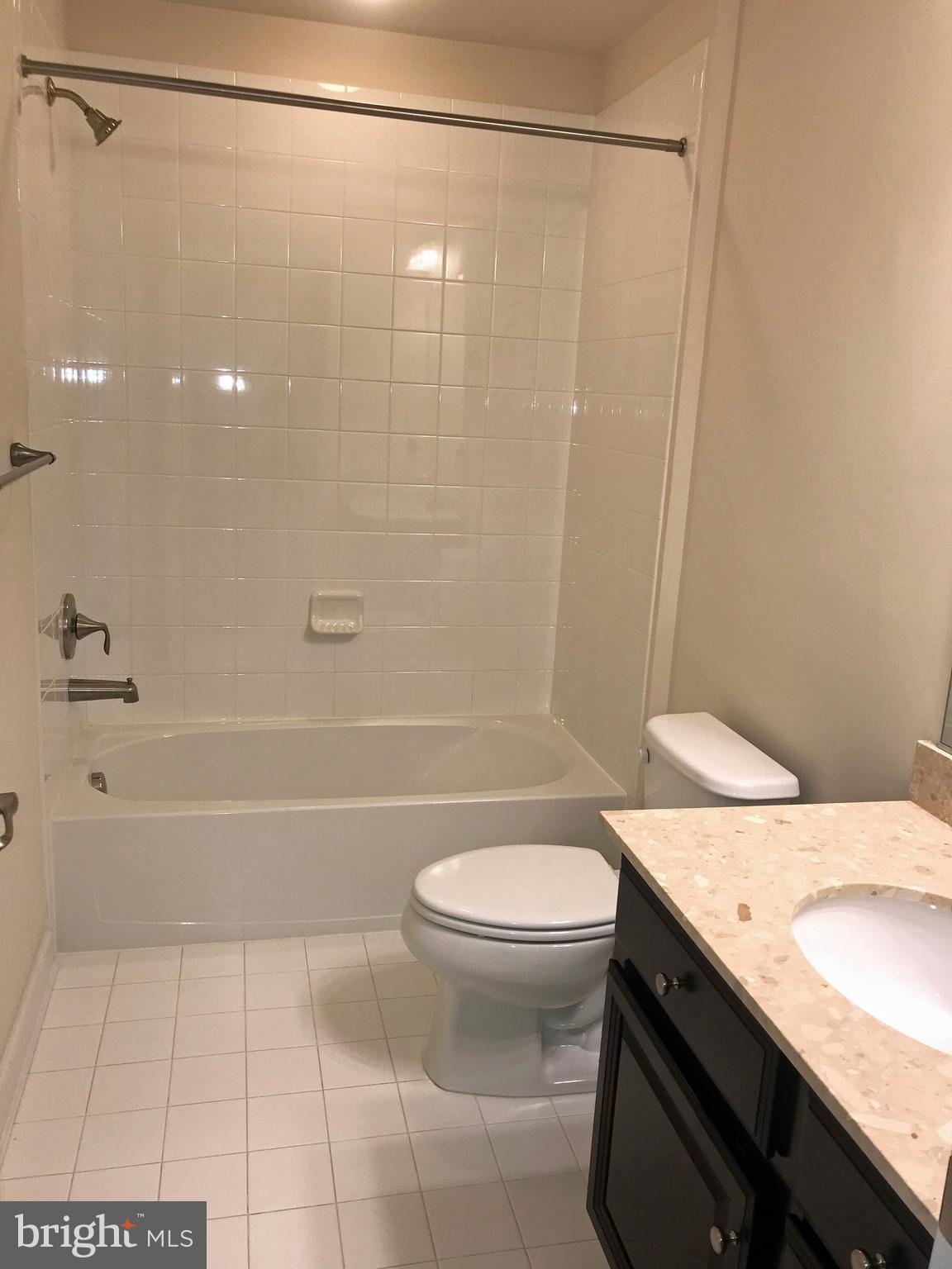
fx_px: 1027
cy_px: 634
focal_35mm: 28
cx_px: 476
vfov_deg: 63.4
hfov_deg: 49.7
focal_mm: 3.99
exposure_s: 1/58
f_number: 1.8
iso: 20
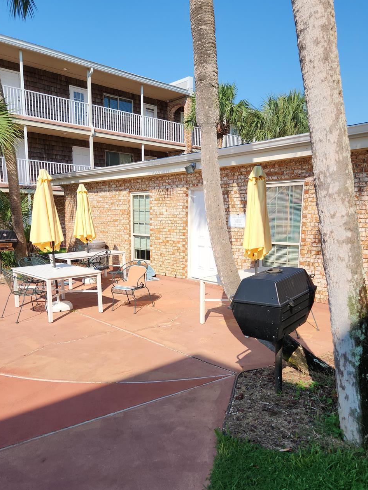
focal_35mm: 28
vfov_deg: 63.1
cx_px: 182
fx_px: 397
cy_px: 282
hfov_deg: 49.7
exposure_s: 1/1593
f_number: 1.8
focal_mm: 5.4
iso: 20
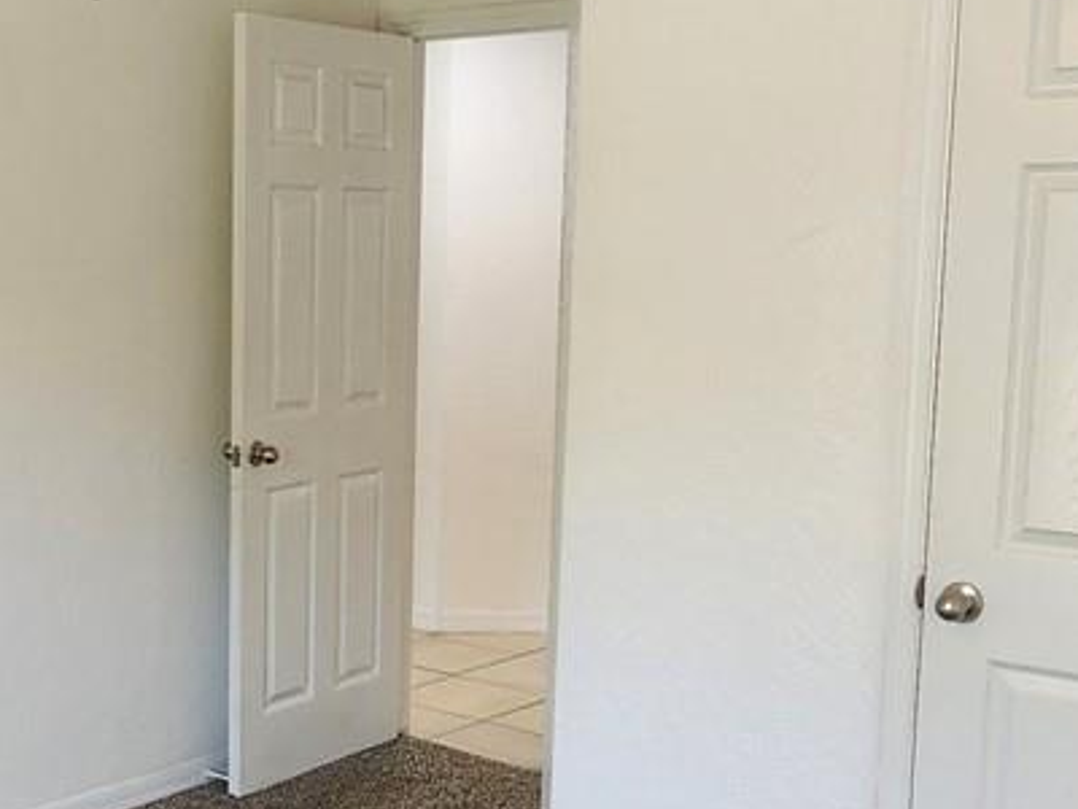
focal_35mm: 52
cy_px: 496
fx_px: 1619
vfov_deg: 28.0
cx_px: 167
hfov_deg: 35.2
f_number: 2.2
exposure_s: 1/60
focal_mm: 2.2
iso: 160
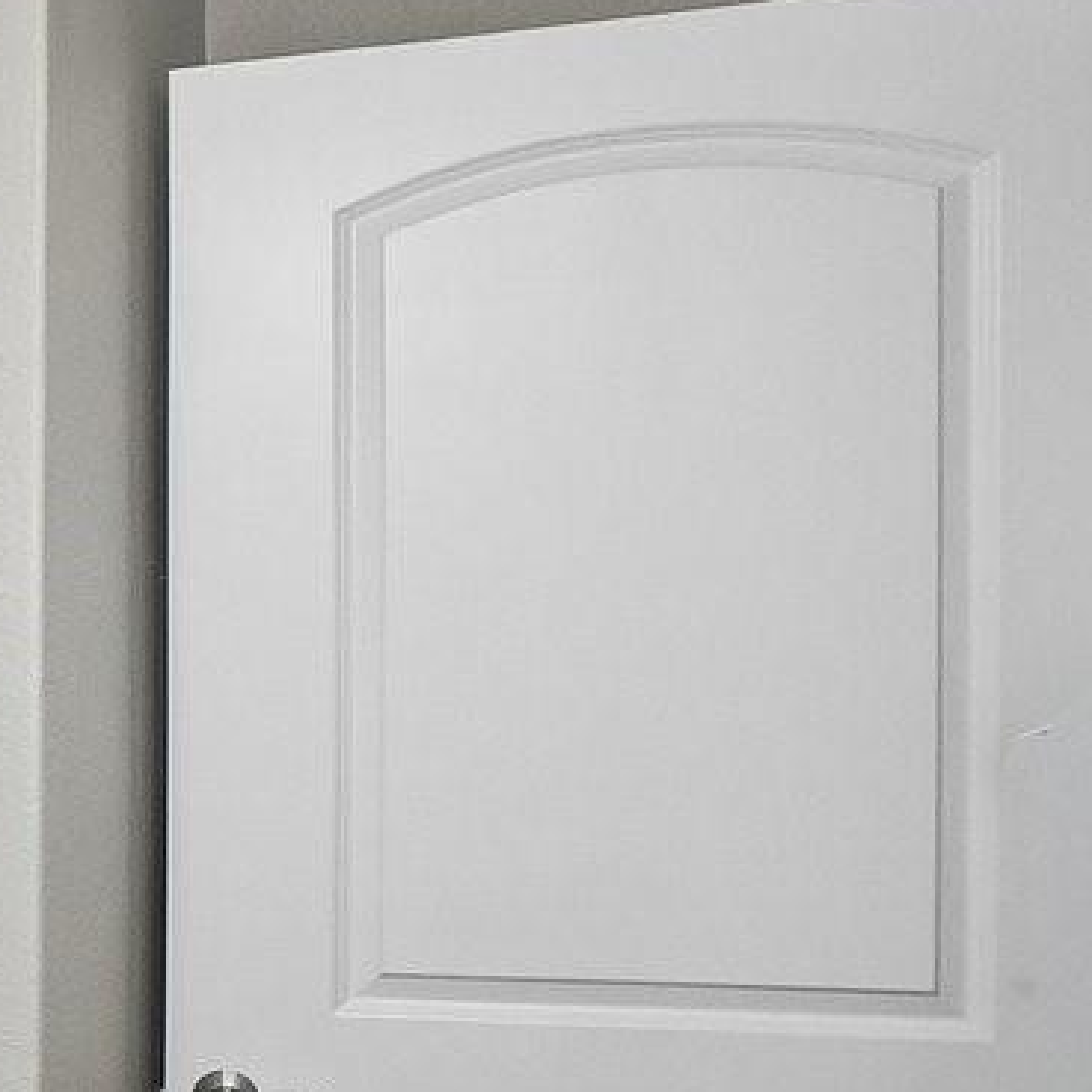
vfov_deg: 24.1
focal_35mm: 71
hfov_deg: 16.0
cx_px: -1326
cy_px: 800
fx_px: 2534
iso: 400
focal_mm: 10
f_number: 8
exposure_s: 1/25
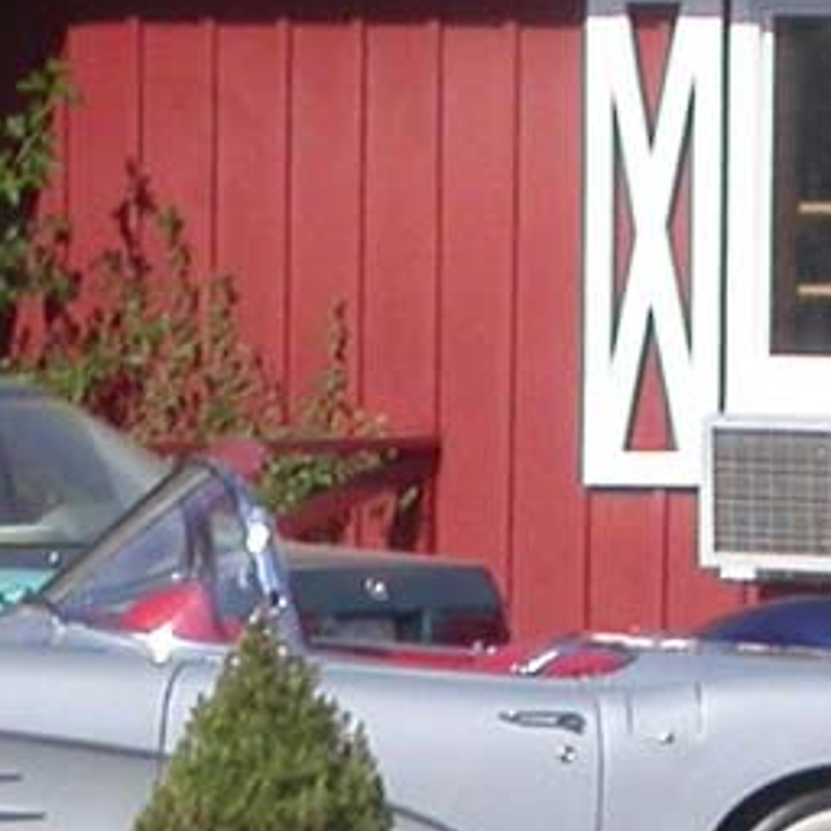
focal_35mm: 331
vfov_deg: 5.3
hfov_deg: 5.3
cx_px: 276
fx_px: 8990
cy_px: 691
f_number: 7
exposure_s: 1/399
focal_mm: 24.8
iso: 100
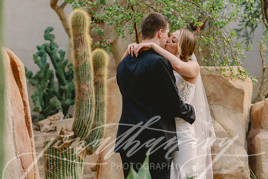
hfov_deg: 23.4
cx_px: 134
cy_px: 90
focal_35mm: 87
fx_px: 648
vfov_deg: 15.7
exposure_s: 1/160
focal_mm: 87
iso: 800
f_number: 4
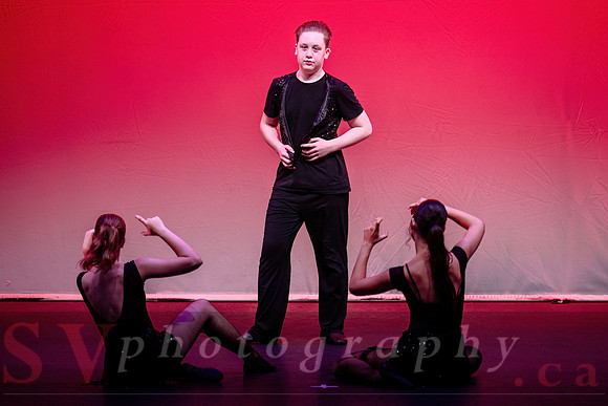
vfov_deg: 5.9
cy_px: 180
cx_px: 338
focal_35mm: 233
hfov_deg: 8.8
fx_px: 3934
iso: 1250
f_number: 2.8
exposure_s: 1/500
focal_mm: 200
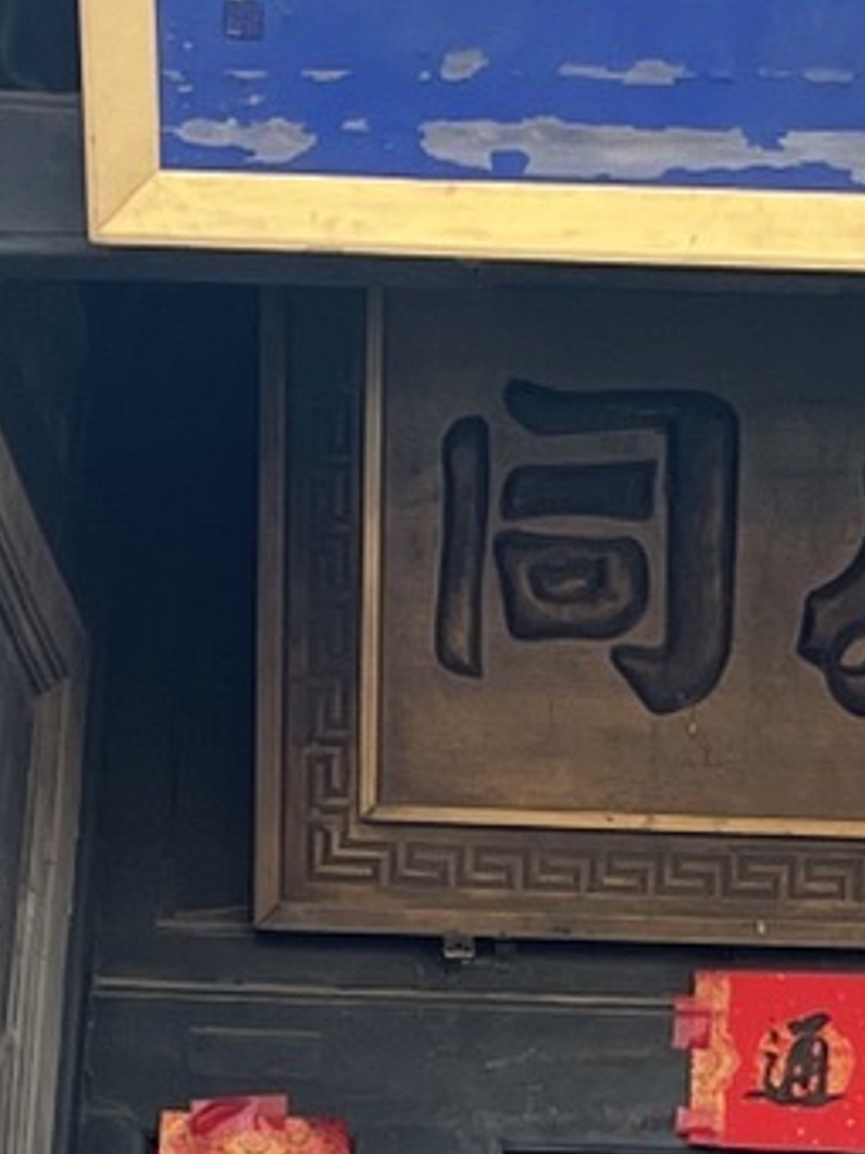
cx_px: 946
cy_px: 1673
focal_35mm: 153
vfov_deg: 12.3
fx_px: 5098
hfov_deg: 9.6
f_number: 1.6
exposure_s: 1/211
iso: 32
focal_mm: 4.2
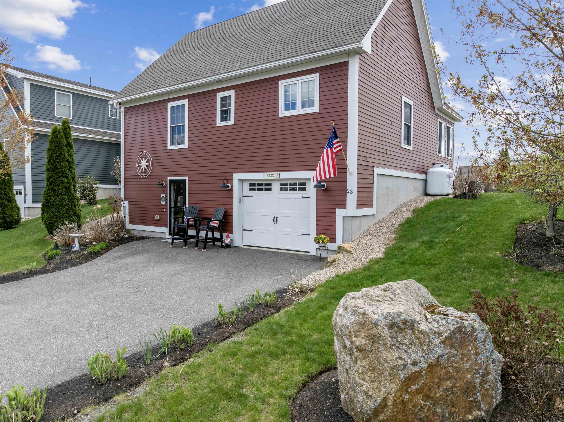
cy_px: 211
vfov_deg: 56.8
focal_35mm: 24
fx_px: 391
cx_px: 282
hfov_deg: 71.6
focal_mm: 12.29
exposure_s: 1/3200
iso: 350
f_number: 2.8
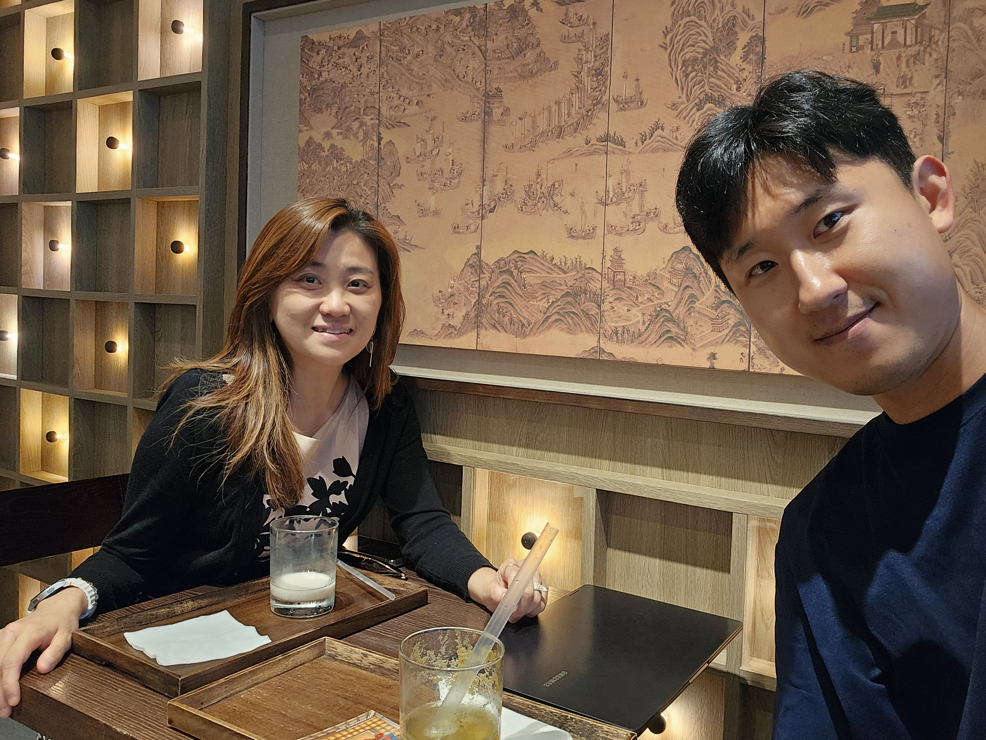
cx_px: 493
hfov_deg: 69.4
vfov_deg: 54.9
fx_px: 712
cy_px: 370
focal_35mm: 25
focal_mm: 3.3
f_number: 2.2
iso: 250
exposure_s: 1/60.2
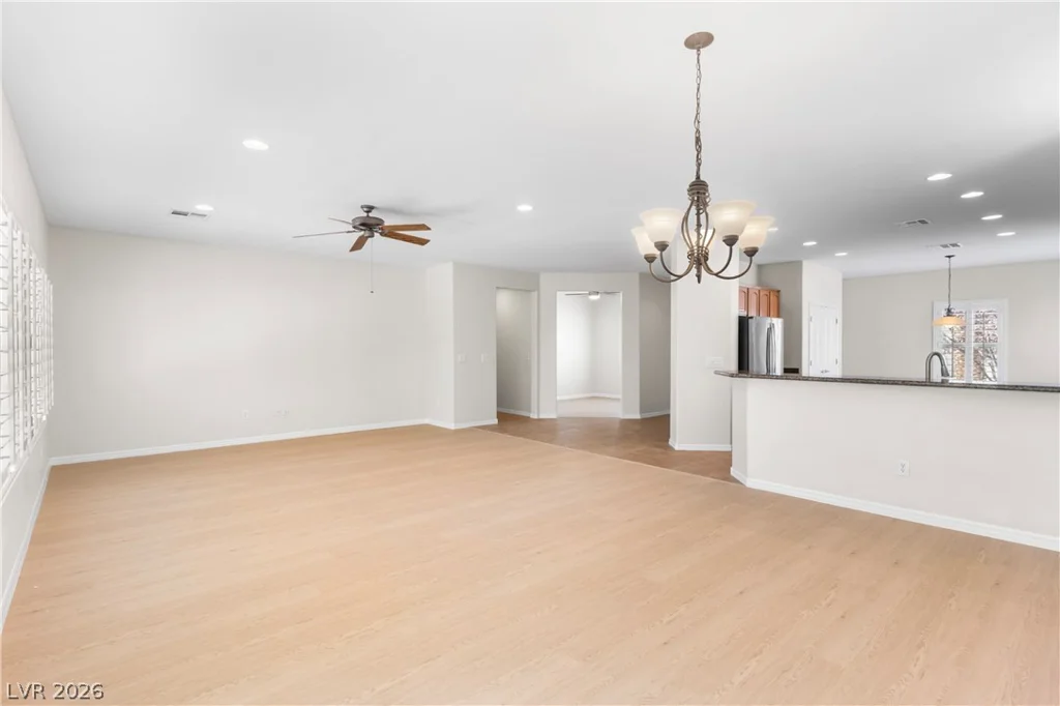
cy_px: 353
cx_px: 530
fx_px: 500
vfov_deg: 70.4
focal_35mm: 17
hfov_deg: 93.3
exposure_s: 1/2.5
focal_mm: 17
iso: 320
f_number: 8
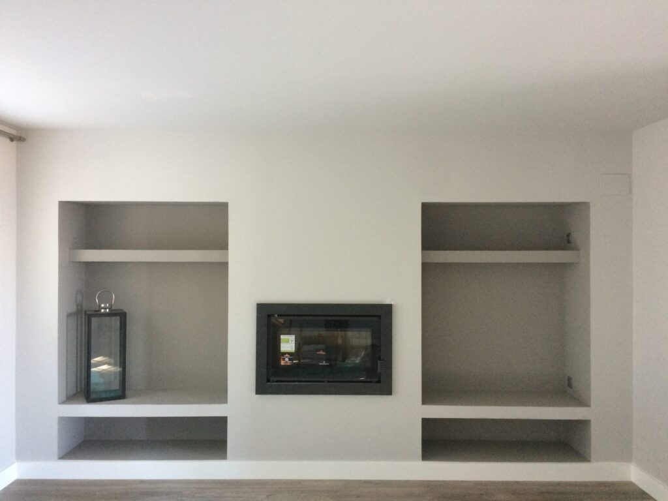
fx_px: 560
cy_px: 250
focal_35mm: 29
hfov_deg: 61.7
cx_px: 334
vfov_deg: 48.2
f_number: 2.2
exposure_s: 1/33
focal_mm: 4.15
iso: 200
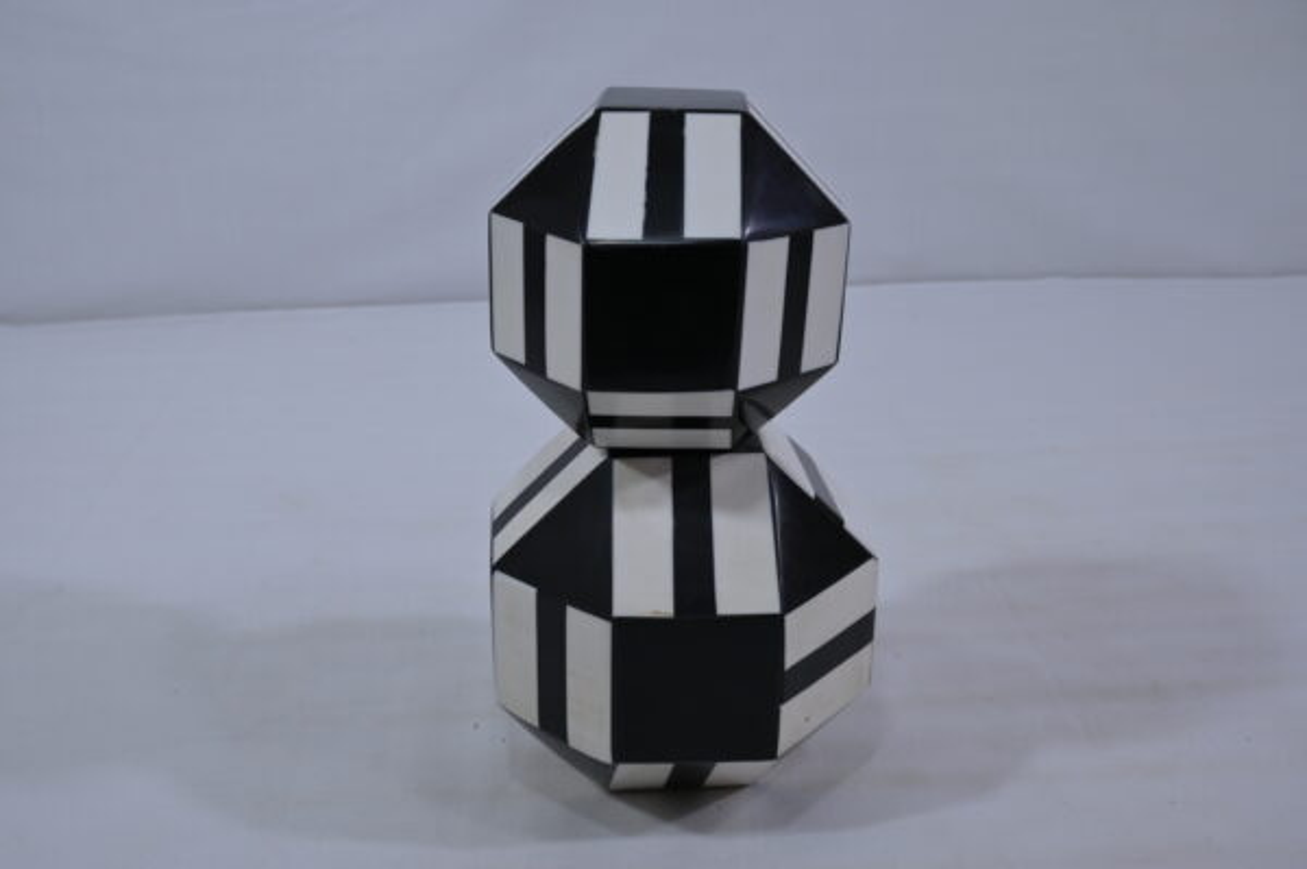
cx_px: 654
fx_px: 1378
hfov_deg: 50.7
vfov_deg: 35.0
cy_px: 434
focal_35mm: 38
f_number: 9
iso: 500
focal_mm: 38
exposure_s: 1/125
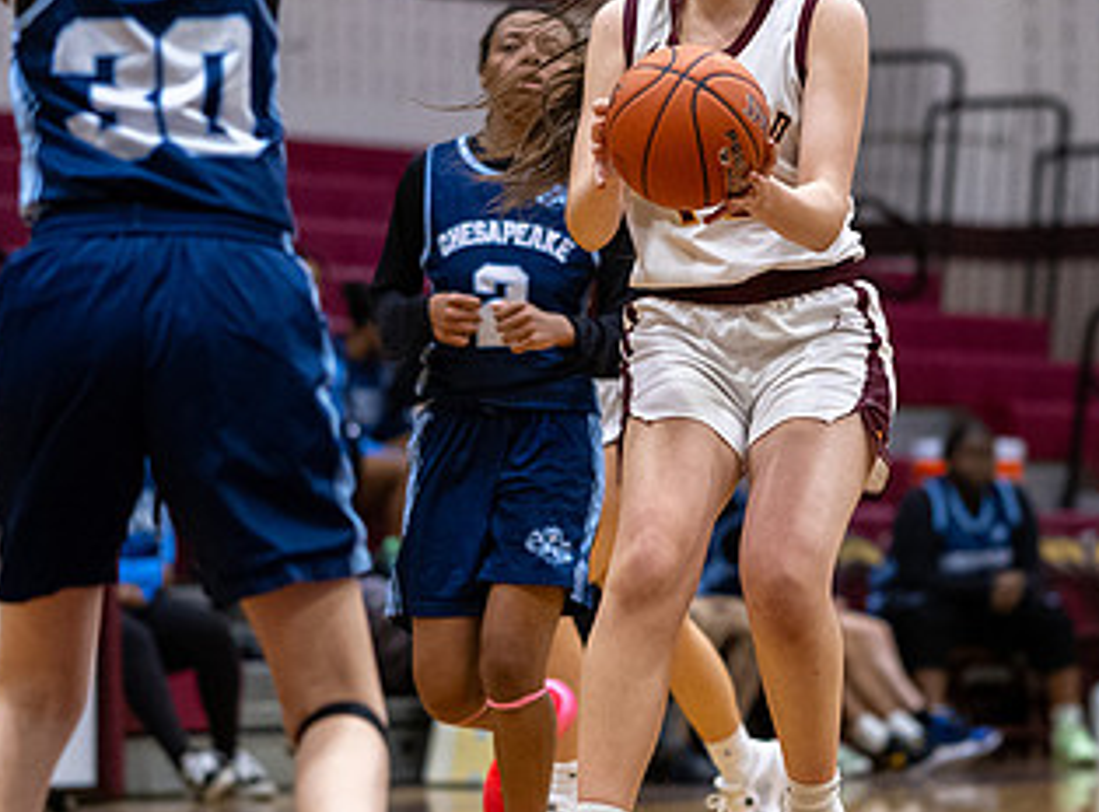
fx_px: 8179
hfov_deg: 7.7
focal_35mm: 259
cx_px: 699
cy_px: 471
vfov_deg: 5.7
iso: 2000
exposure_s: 1/1250
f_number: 1.8
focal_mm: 85
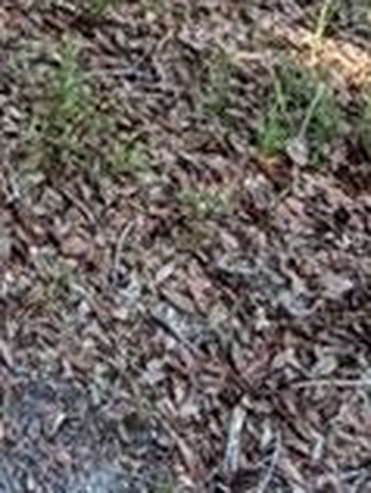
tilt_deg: -4.8
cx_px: -168
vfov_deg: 15.3
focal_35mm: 106
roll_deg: -0.3
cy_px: -459
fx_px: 1511
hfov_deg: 13.3
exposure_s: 1/121
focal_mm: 2.22
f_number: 2.2
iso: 64
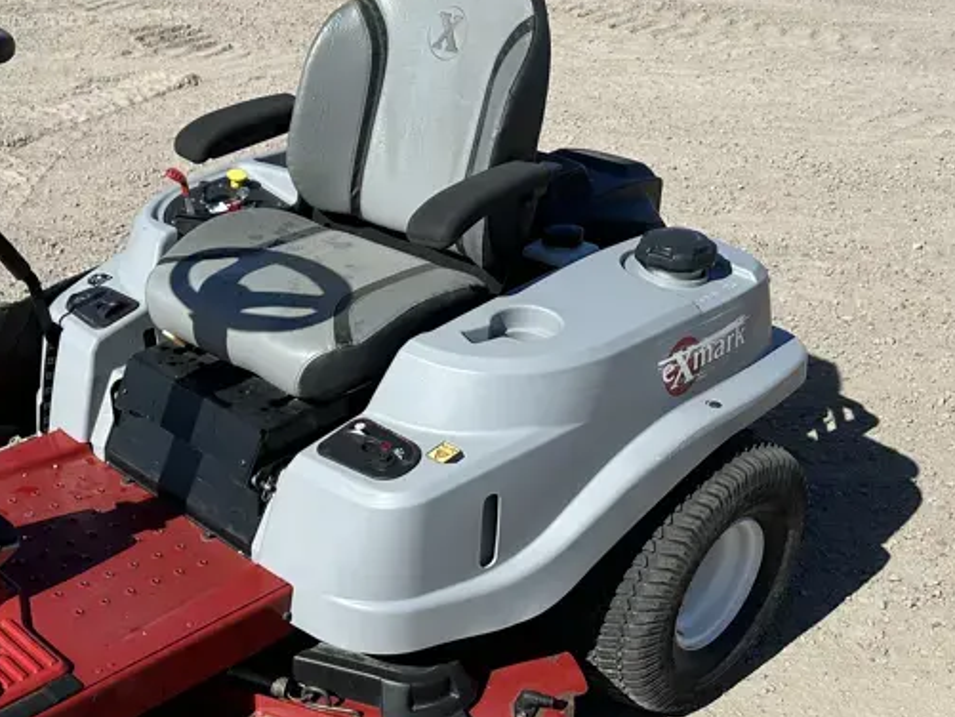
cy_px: 498
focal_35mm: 46
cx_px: 189
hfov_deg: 39.6
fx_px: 1269
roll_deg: +2.1
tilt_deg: -31.3
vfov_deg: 31.2
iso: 80
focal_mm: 6.86
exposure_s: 1/5525
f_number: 1.78
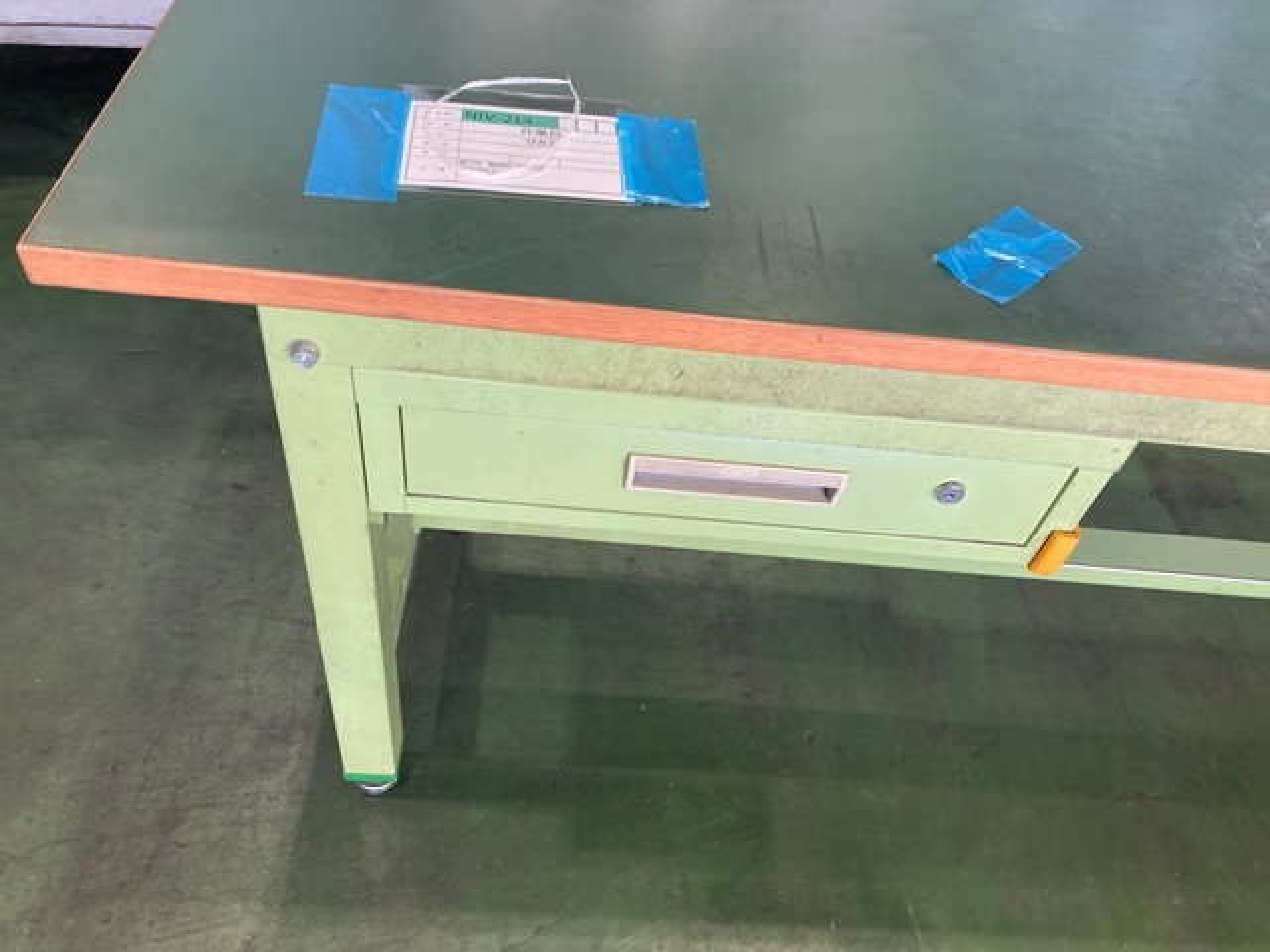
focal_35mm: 28
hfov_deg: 63.4
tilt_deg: -47.5
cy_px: 476
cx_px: 635
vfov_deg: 49.7
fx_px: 1027
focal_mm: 3.99
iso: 80
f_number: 1.8
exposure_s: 1/94
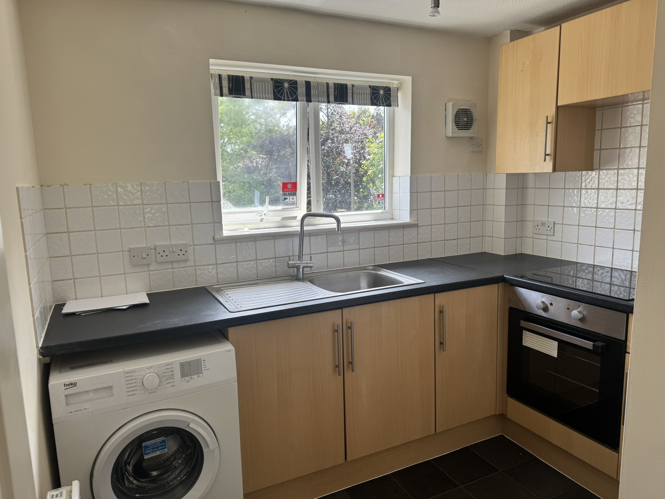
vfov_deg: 56.8
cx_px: 332
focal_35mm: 24
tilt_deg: -8.0
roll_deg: +1.6
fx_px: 461
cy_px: 250
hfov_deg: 71.6
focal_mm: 6.76
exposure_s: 1/230
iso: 64
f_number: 1.78
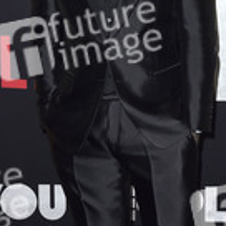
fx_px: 923
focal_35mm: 125
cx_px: 125
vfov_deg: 14.0
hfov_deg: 14.0
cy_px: 125
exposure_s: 1/250
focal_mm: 50
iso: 500
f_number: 6.3
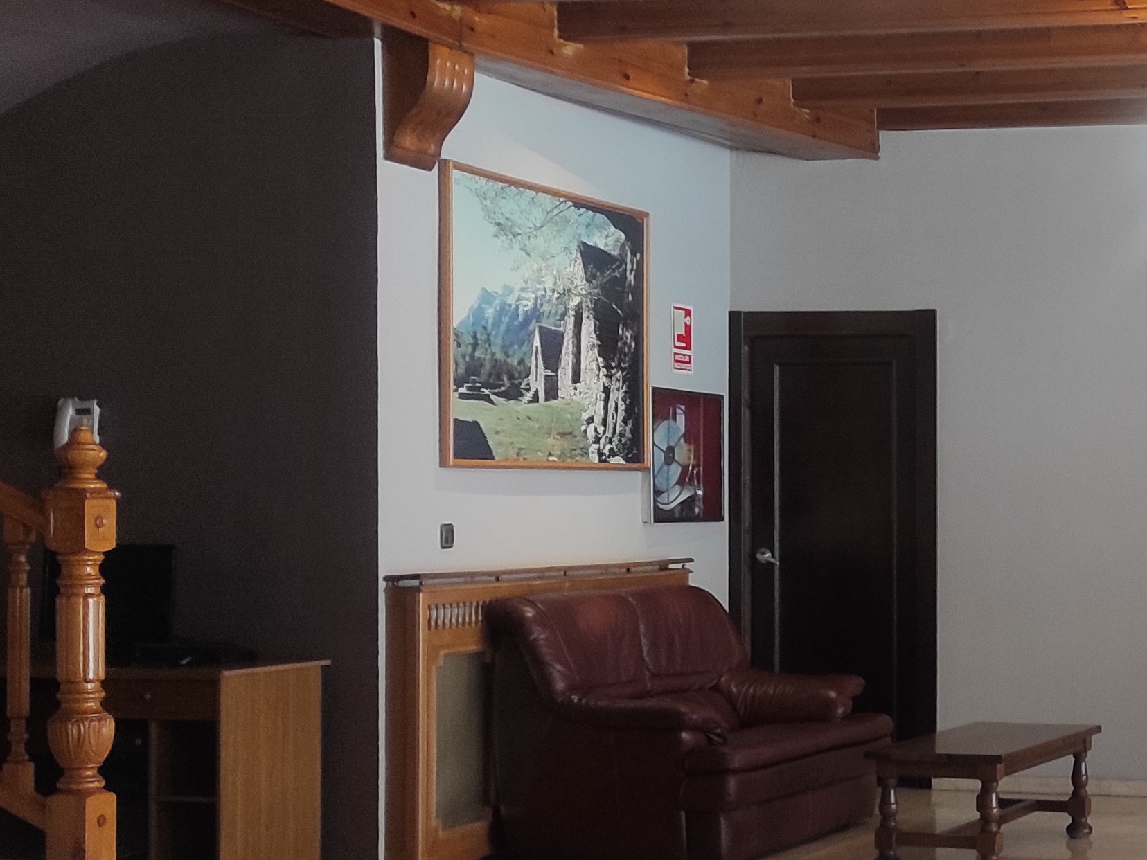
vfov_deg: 21.0
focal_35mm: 70
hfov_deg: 26.2
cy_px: 512
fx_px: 2319
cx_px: 1174
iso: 249
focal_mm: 5.43
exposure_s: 1/33
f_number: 1.89
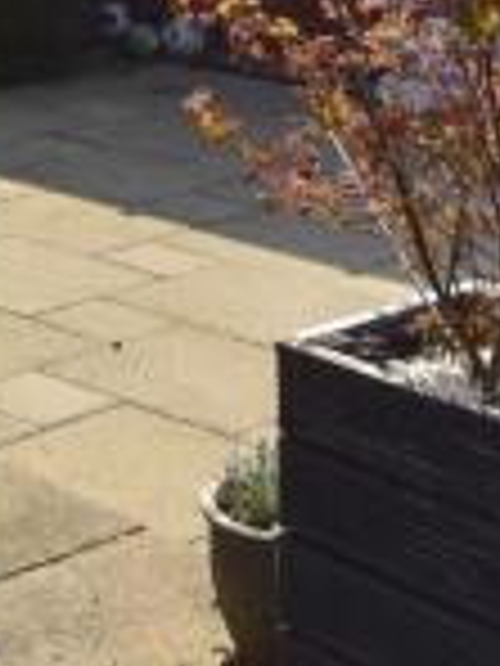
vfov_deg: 17.5
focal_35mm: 100
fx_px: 1926
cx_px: -207
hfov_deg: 14.0
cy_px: -353
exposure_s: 1/2000
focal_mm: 10
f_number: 8
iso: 640
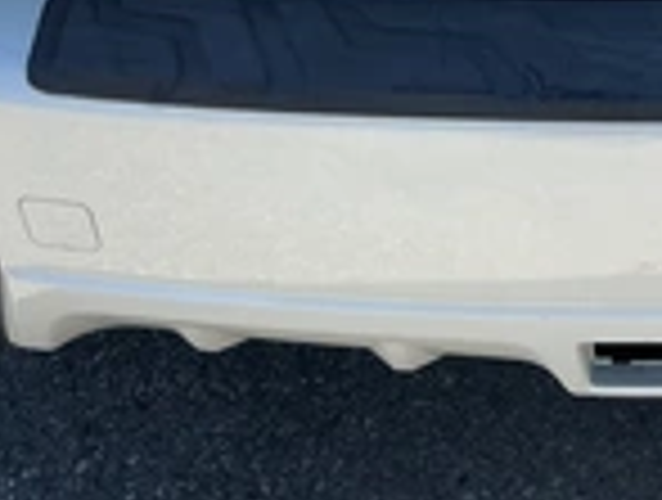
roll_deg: -1.1
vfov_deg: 18.6
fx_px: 1457
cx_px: 644
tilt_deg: -32.7
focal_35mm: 76
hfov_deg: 24.6
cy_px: -77
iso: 25
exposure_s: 1/962
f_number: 1.8
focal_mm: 3
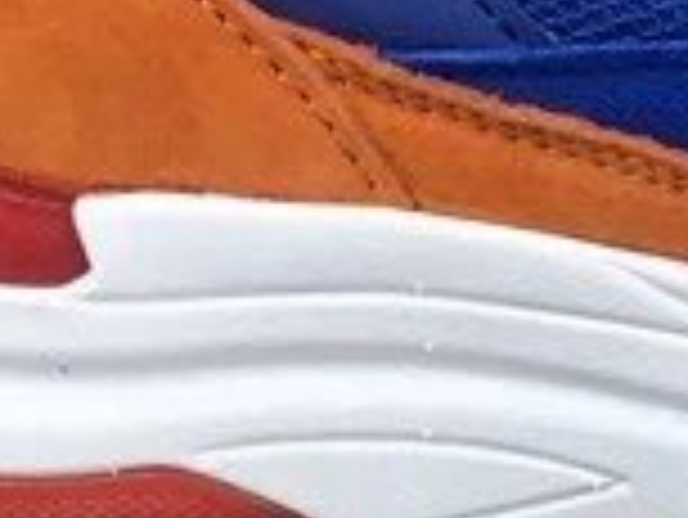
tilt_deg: -18.3
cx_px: 944
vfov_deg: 8.2
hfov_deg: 10.6
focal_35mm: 182
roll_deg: -0.5
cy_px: 318
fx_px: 3620
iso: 25
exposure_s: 1/335
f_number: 2.4
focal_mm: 3.3
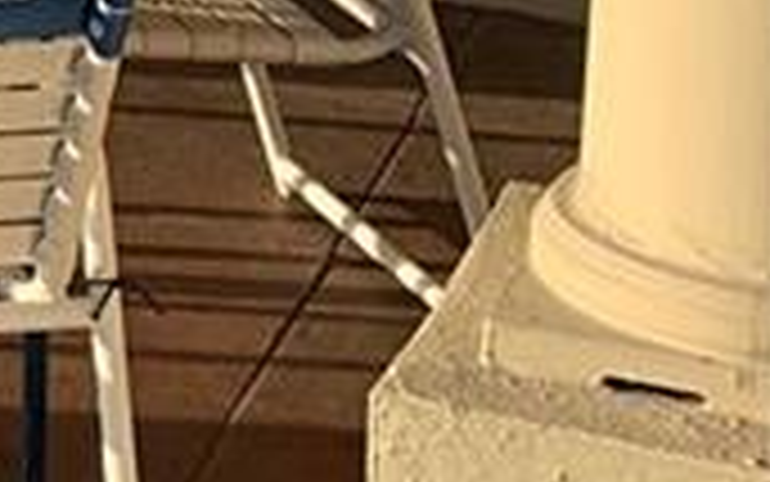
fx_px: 4051
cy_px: -838
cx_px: -1247
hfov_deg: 9.4
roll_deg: -0.6
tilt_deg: -5.9
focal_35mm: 193
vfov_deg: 6.4
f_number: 1.8
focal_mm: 4.25
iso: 25
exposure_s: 1/777
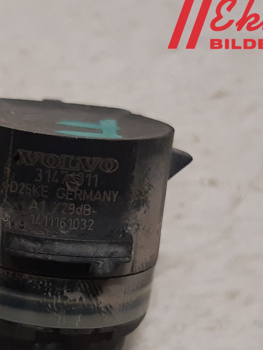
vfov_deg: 39.1
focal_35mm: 48
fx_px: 486
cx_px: 38
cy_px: 238
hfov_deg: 29.3
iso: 160
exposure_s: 1/50
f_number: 1.7
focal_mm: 3.93
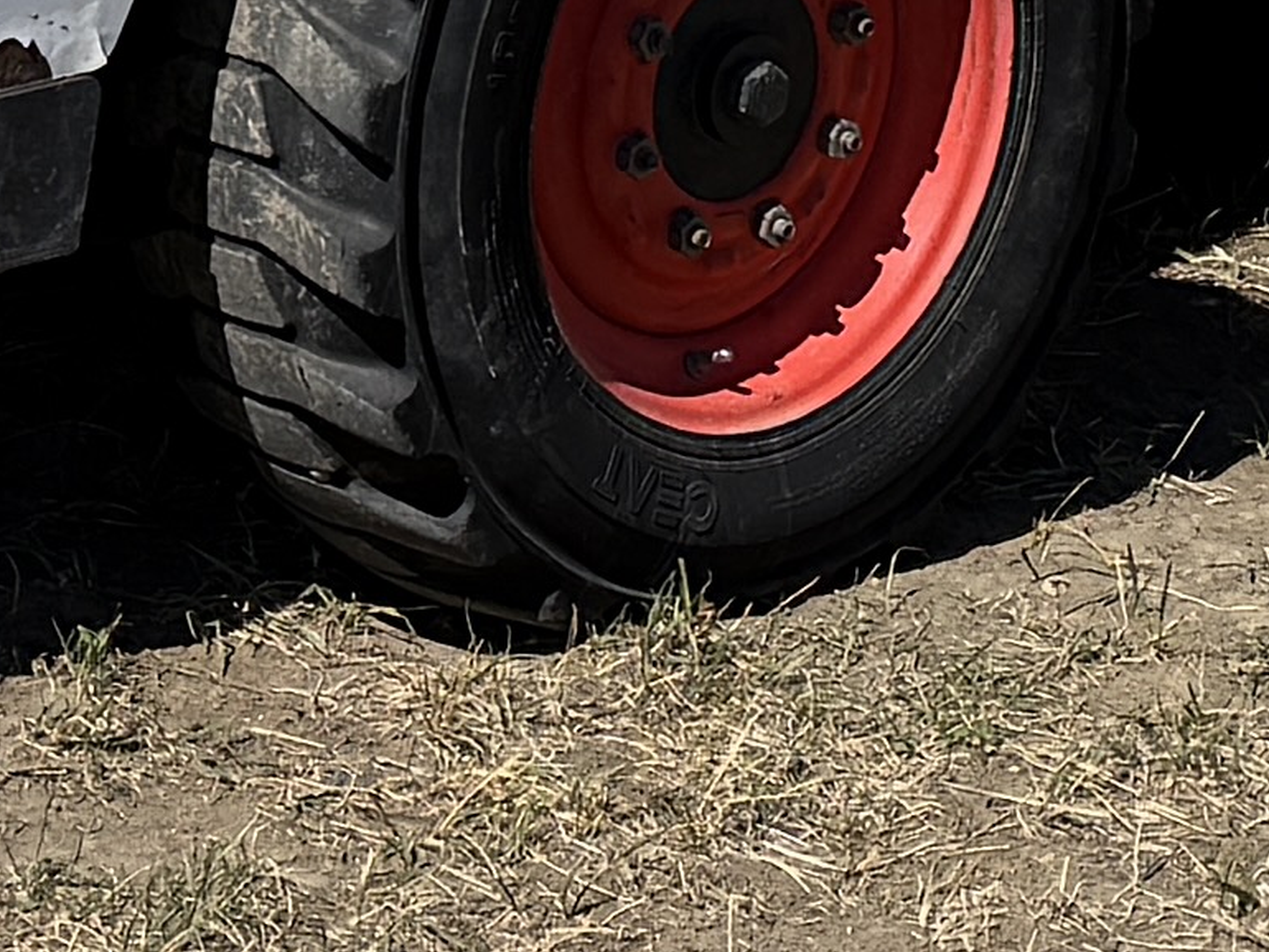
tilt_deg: -8.0
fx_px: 6527
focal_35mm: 178
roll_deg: -3.0
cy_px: -860
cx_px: 480
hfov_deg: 11.1
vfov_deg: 8.0
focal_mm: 6.76
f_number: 1.78
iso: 80
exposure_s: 1/6711
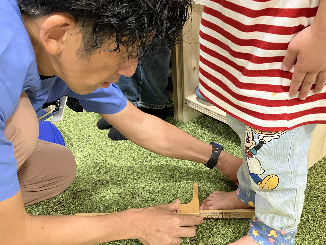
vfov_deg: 39.6
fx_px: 339
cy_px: 136
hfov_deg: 51.3
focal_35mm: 36
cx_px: 171
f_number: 1.8
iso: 400
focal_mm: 3.99
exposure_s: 1/32
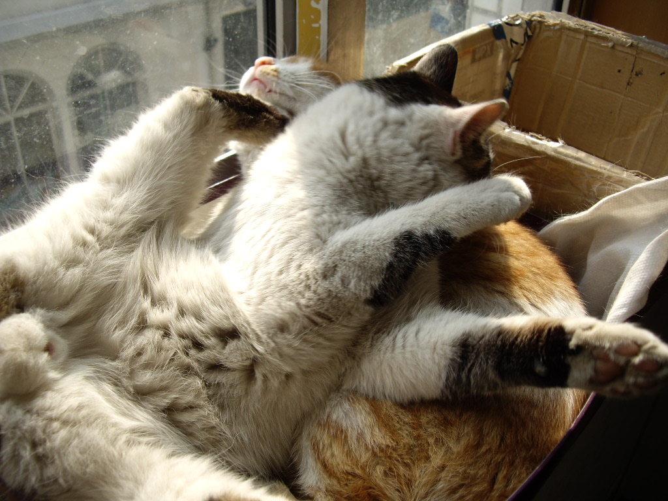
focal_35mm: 38
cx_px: 334
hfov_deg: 49.0
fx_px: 733
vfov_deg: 37.7
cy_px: 250
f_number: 2.8
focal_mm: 7.9
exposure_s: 1/250
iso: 64
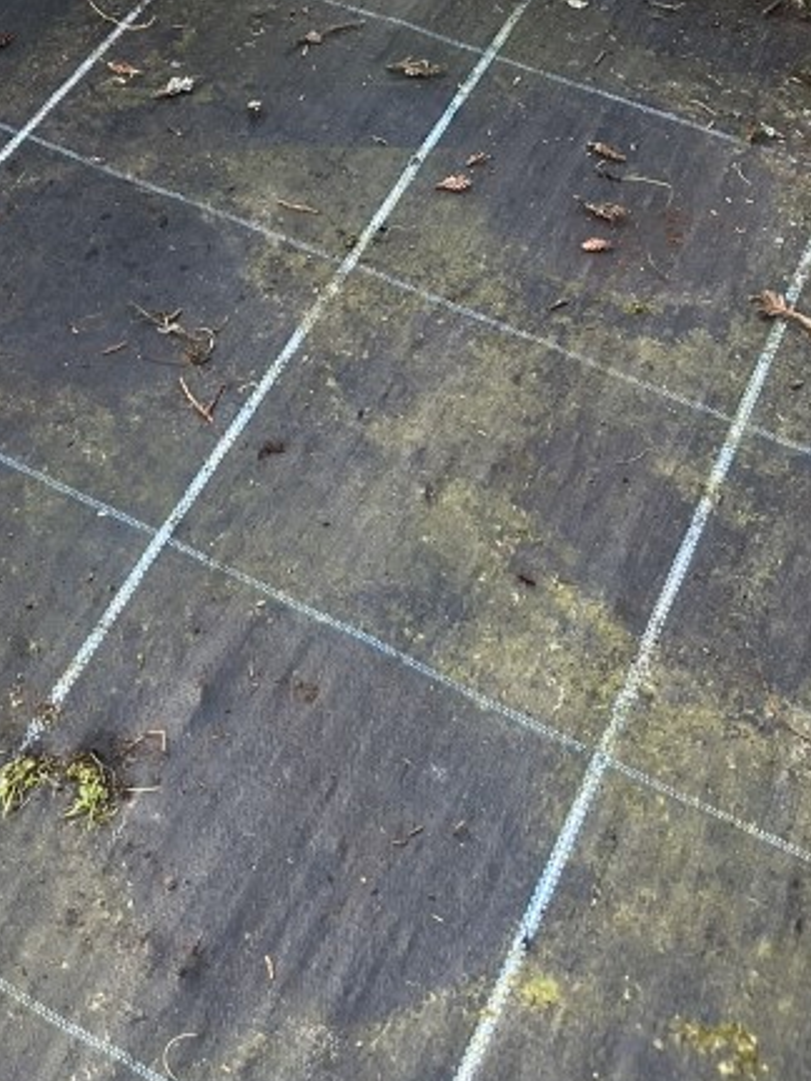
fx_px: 2030
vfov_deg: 26.2
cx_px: -83
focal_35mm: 65
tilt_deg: -25.4
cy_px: -258
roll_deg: +2.0
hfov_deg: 21.4
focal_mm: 5.1
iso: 50
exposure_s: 1/122
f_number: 1.6
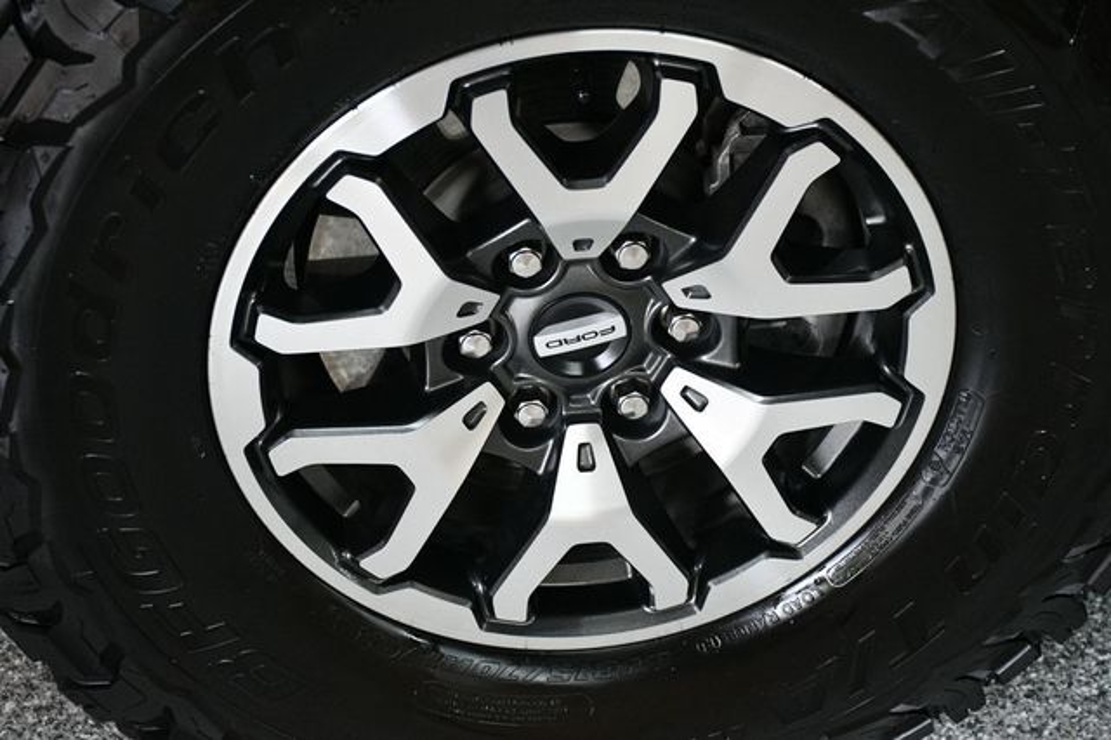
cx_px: 556
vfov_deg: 18.9
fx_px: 2221
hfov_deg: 28.1
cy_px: 370
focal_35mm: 72
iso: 2800
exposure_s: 1/125
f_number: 4.5
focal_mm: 48
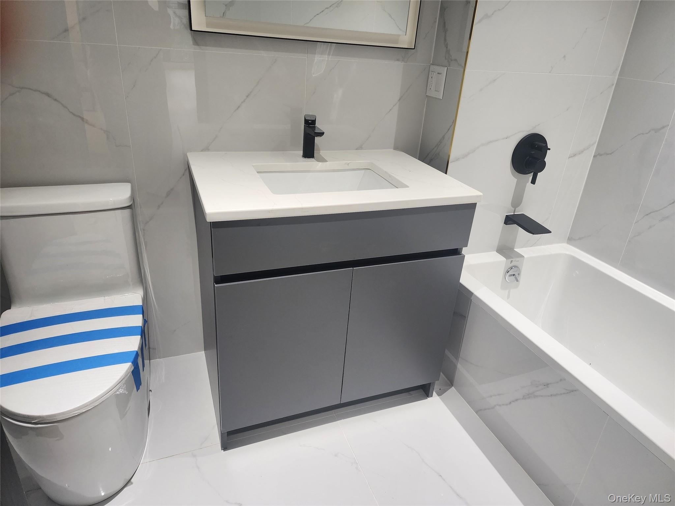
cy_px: 253
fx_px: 448
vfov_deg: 58.9
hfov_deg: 73.9
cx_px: 338
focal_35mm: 23
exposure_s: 1/120
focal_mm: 6.4
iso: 320
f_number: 1.8
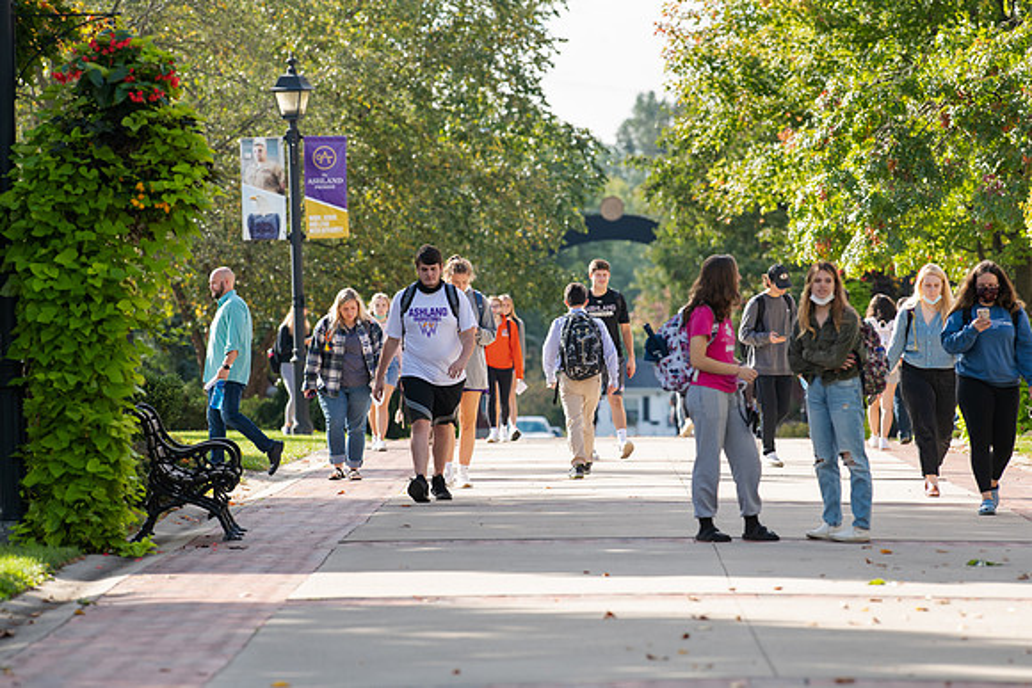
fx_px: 8602
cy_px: 344
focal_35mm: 300
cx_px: 516
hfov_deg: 6.9
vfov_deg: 4.6
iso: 400
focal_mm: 300
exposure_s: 1/400
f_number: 7.1
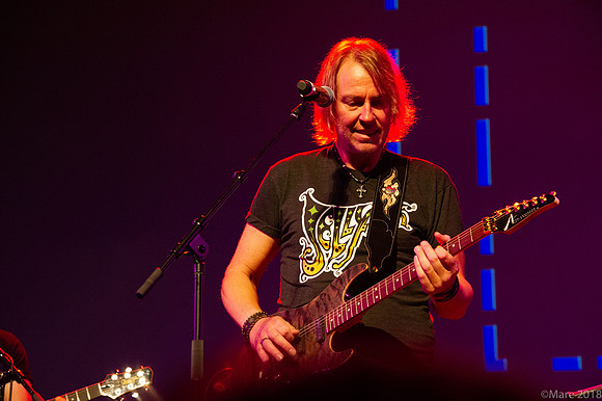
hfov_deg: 15.8
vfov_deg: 10.5
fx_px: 2173
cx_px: 301
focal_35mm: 130
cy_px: 200
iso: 8000
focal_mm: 130
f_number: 7.1
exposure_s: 1/160
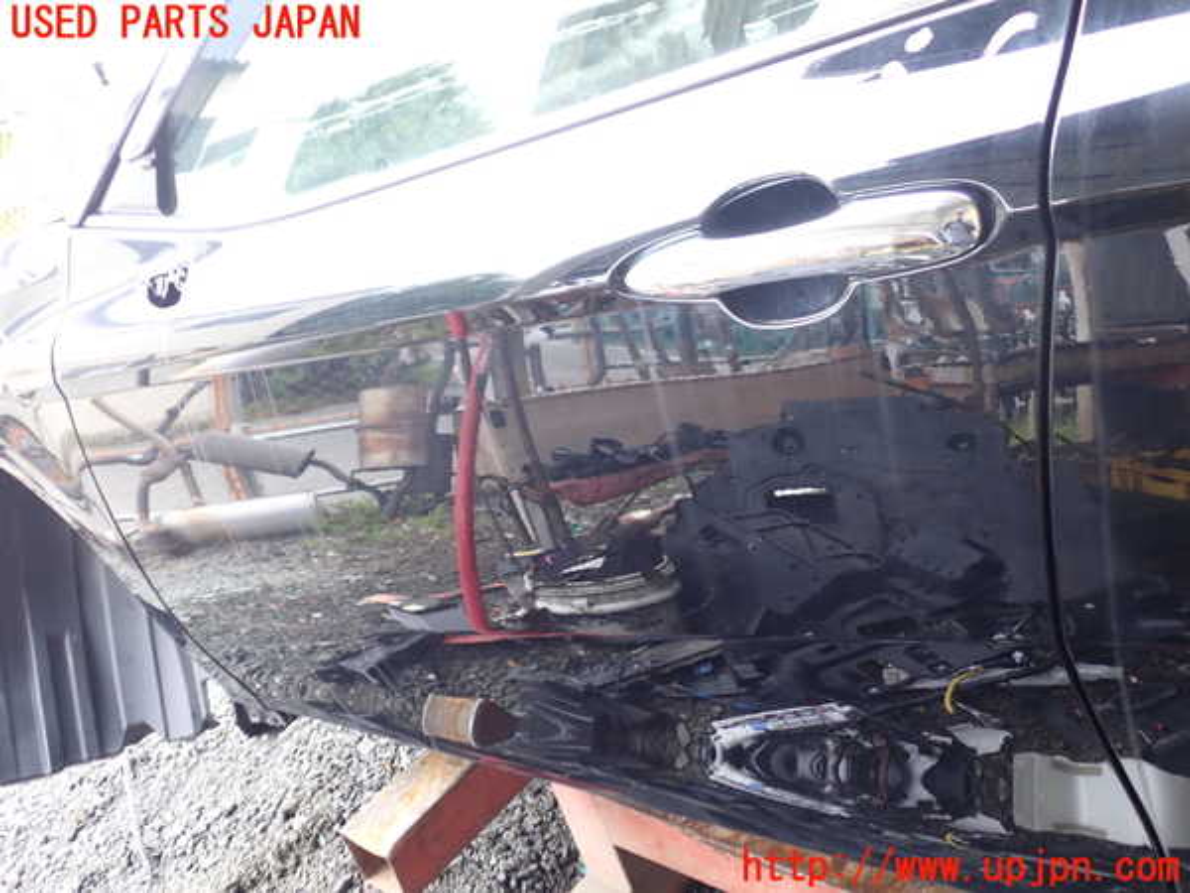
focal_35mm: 30
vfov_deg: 46.8
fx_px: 1031
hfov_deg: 60.0
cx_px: 595
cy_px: 446
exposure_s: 1/60
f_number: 2.3
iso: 160
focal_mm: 5.4
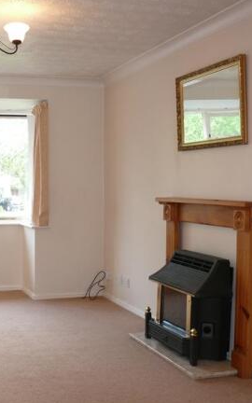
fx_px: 549
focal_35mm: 50
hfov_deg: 25.3
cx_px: 42
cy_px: 201
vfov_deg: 40.3
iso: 100
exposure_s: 1/30
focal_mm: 7.4
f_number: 2.8
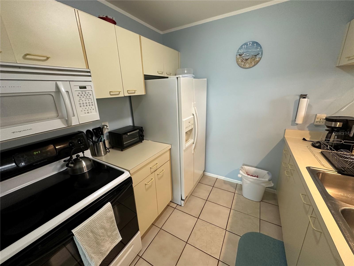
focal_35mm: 14
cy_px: 133
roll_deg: +2.1
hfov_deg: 102.1
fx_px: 143
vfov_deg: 85.7
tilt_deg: -16.8
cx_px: 177
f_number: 2.2
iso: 250
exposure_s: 1/60
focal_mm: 2.22
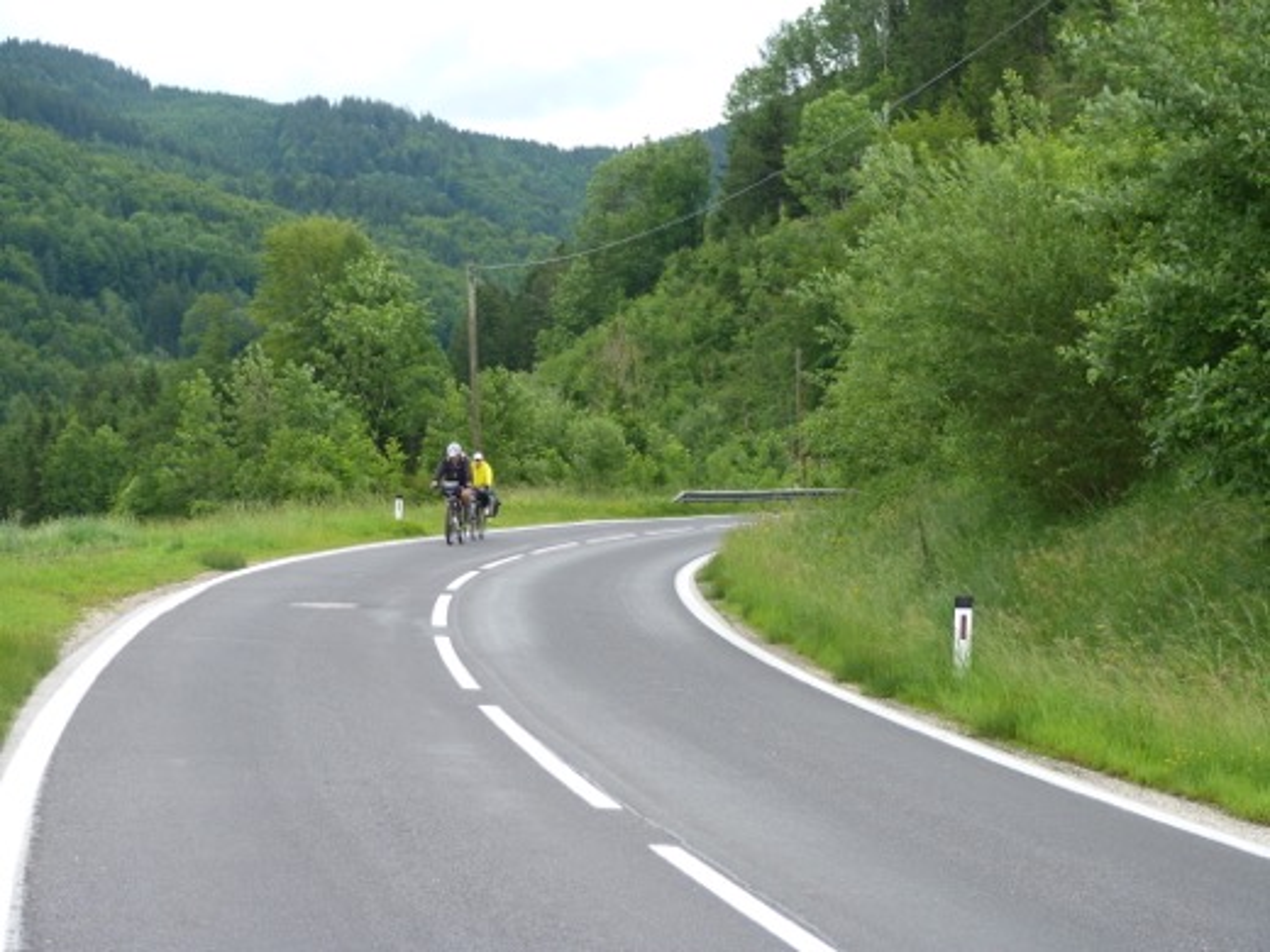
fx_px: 3082
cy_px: 476
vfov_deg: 17.6
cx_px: 635
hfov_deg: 23.3
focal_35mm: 84
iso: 80
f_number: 3.4
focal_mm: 15.1
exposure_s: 1/80
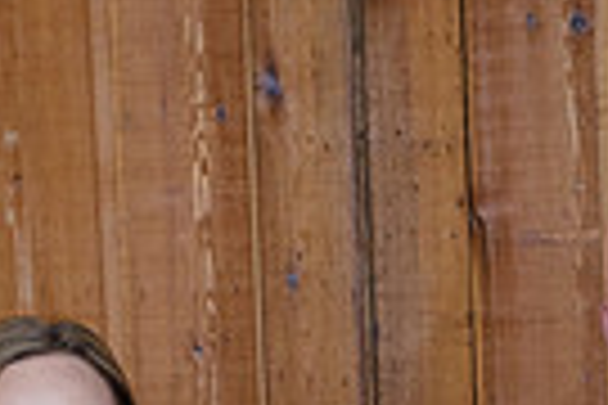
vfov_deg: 7.9
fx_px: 2803
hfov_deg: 12.3
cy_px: 815
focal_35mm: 166
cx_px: 511
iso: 1600
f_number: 5
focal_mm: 22.7
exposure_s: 1/60
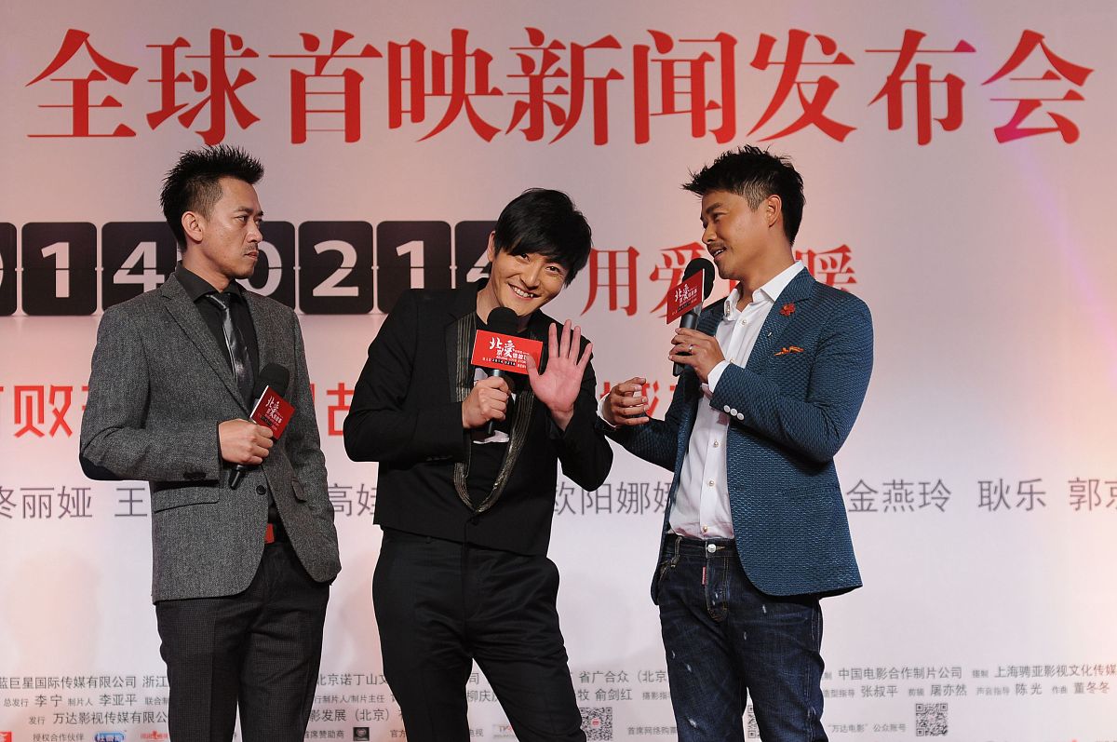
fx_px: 3719
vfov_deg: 11.4
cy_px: 371
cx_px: 558
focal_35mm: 120
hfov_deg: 17.1
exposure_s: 1/160
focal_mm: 80
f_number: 4
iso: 400
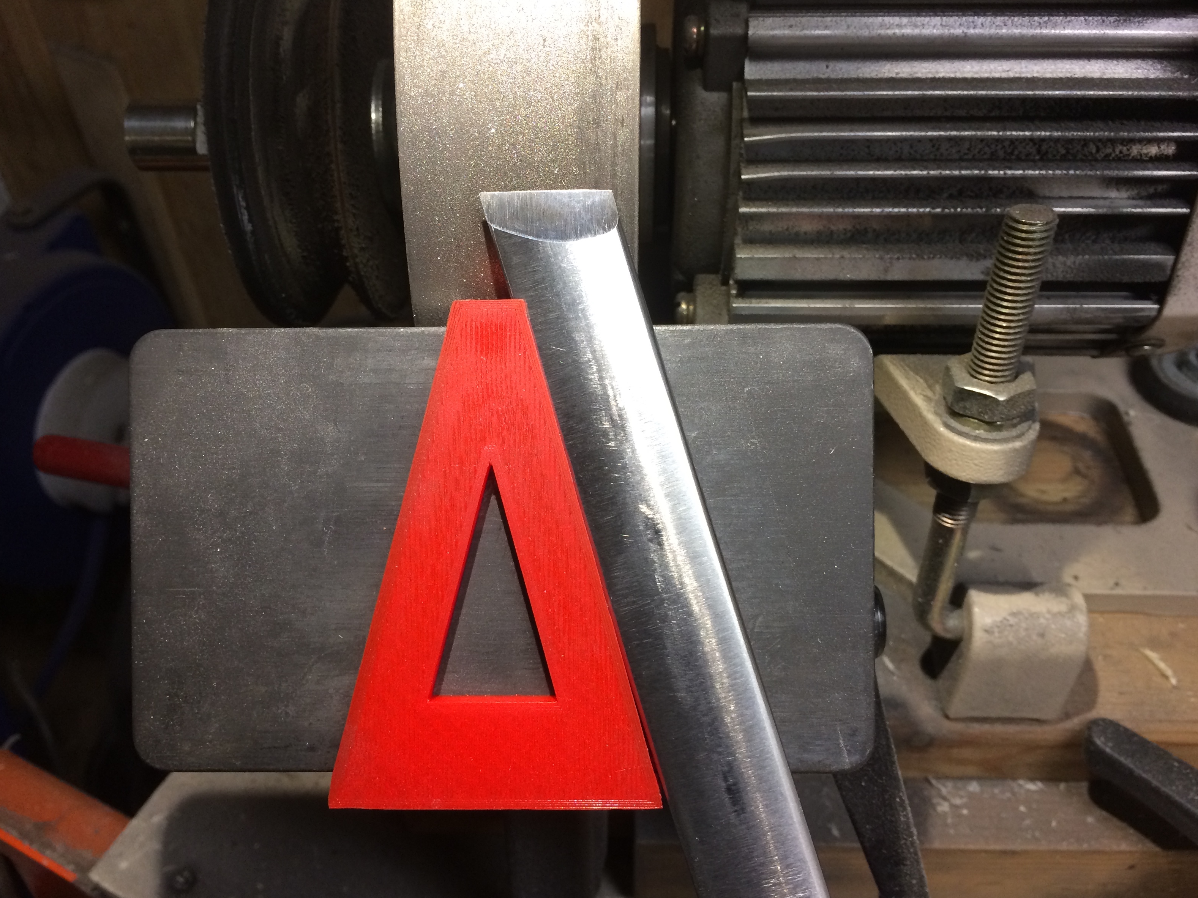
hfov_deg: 60.0
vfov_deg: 46.8
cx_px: 598
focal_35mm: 30
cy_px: 457
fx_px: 1038
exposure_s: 1/33
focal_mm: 4.15
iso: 80
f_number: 2.2
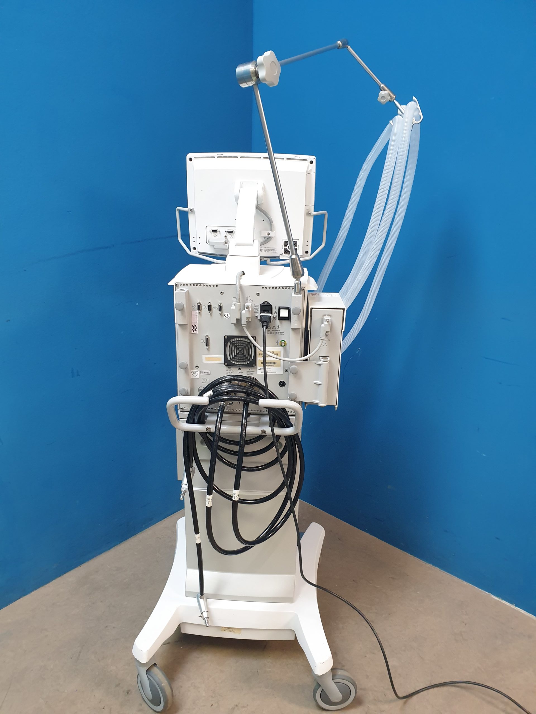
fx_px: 537
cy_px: 357
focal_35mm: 26
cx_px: 268
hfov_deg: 53.1
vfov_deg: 67.3
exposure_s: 1/50
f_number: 2.4
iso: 320
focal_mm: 4.3
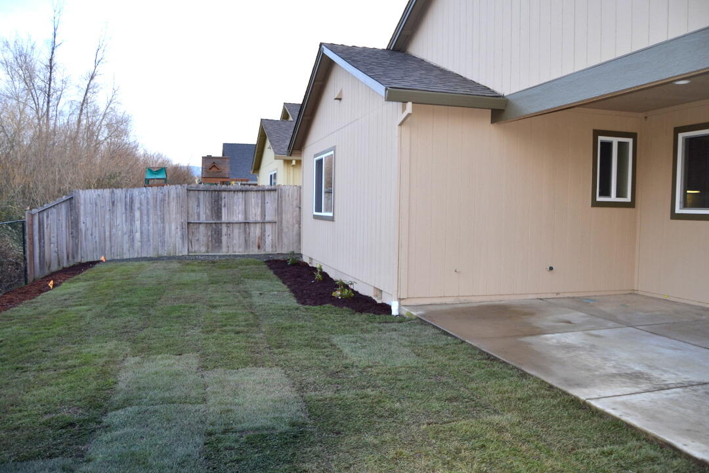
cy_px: 236
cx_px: 354
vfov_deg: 47.9
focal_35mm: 27
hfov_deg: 67.4
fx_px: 532
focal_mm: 18
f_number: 4
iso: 100
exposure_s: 1/125
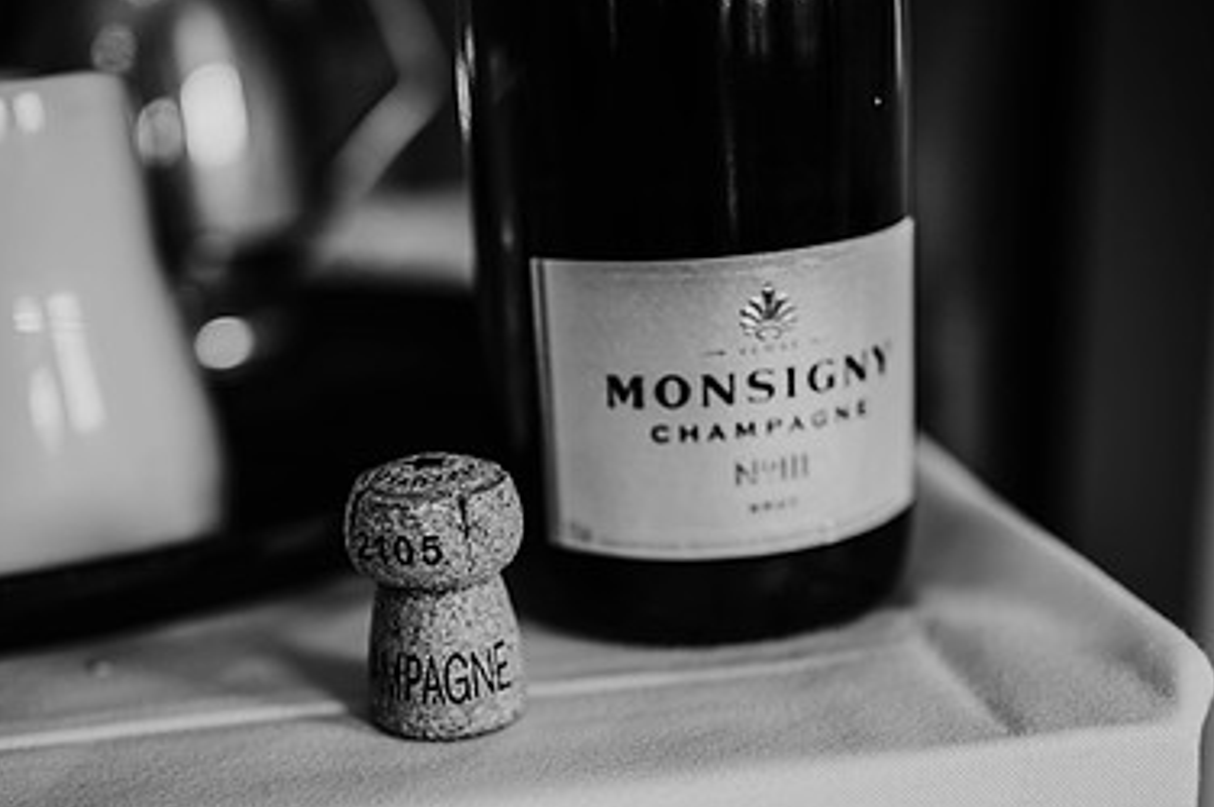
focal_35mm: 54
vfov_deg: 24.8
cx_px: 536
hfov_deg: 36.9
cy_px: 578
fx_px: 1819
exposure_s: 1/250
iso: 100
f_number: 1.8
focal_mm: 35
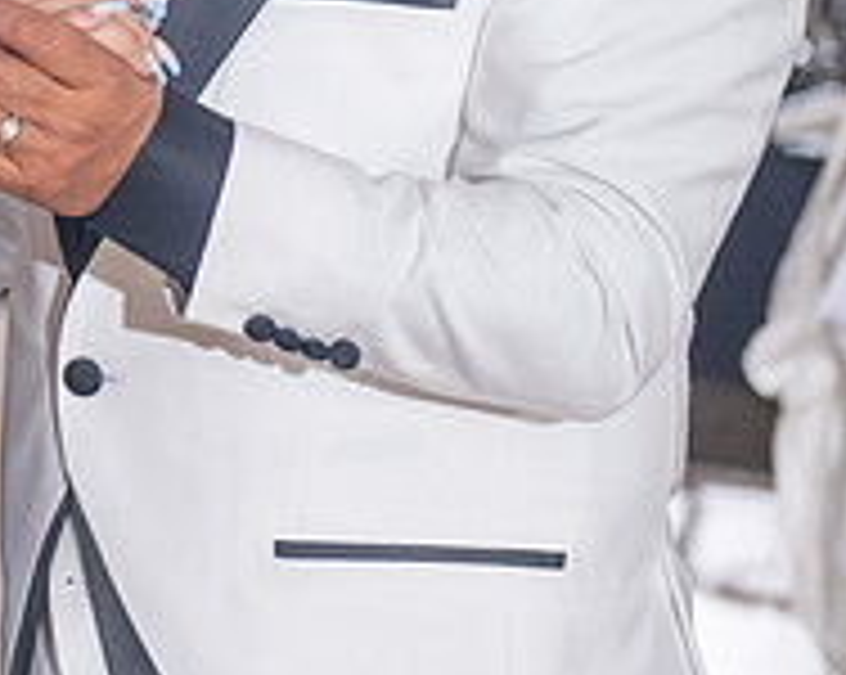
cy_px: -94
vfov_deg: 6.7
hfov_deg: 8.3
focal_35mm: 229
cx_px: -435
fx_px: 5728
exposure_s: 1/160
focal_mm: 70
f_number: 4
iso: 800
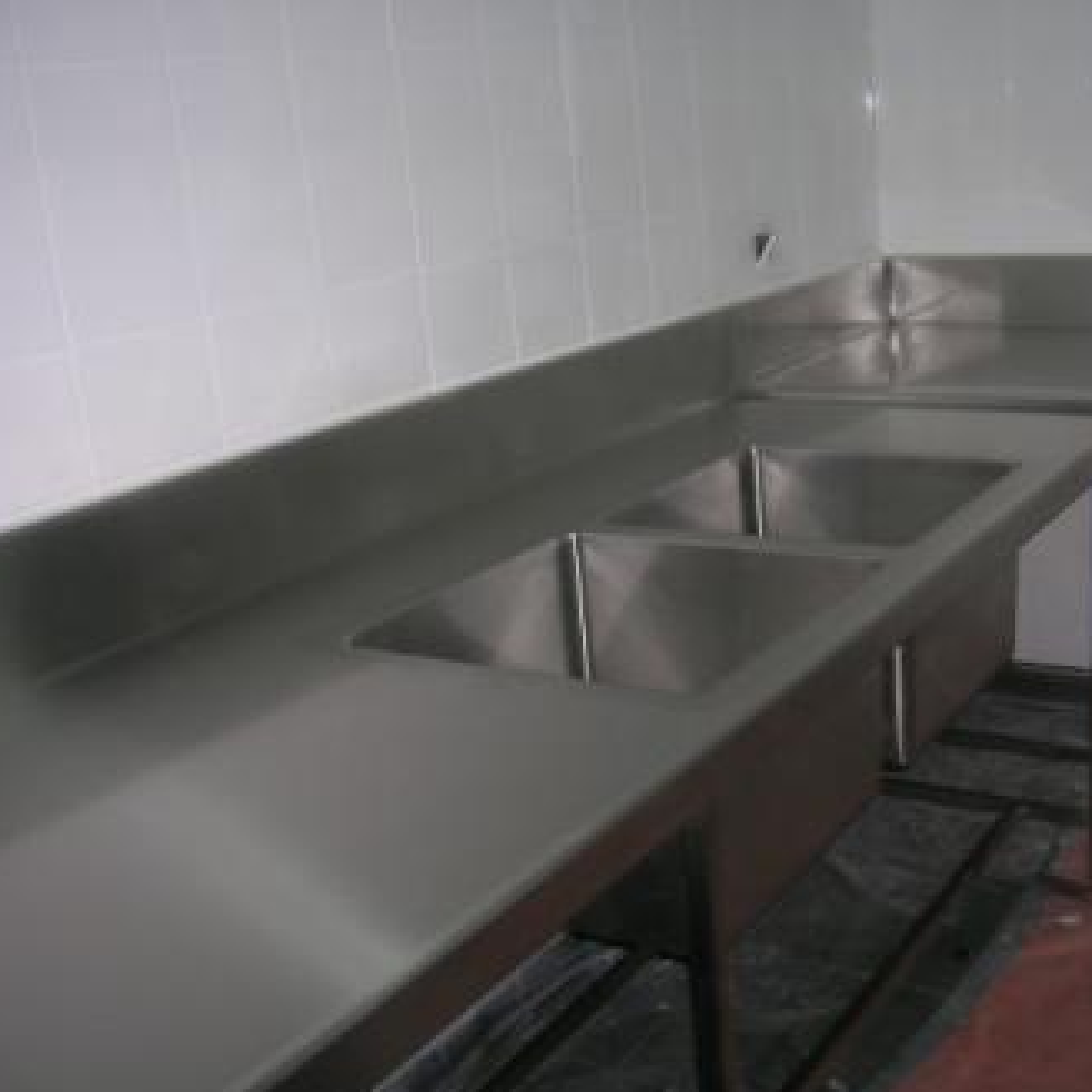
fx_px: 1463
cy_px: 556
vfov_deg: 40.9
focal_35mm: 41
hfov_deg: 40.6
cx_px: 702
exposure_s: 1/60.1
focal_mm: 5.7
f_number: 2.9
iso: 50
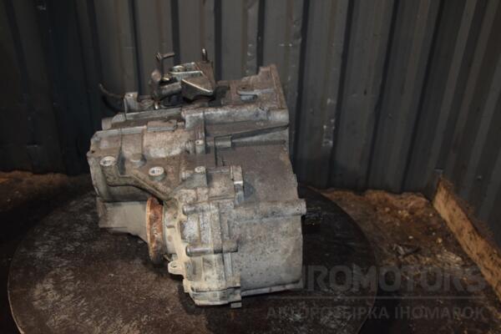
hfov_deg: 59.5
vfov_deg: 41.7
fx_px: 438
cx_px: 250
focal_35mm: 32
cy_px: 167
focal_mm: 21
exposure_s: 1/60
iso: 800
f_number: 5
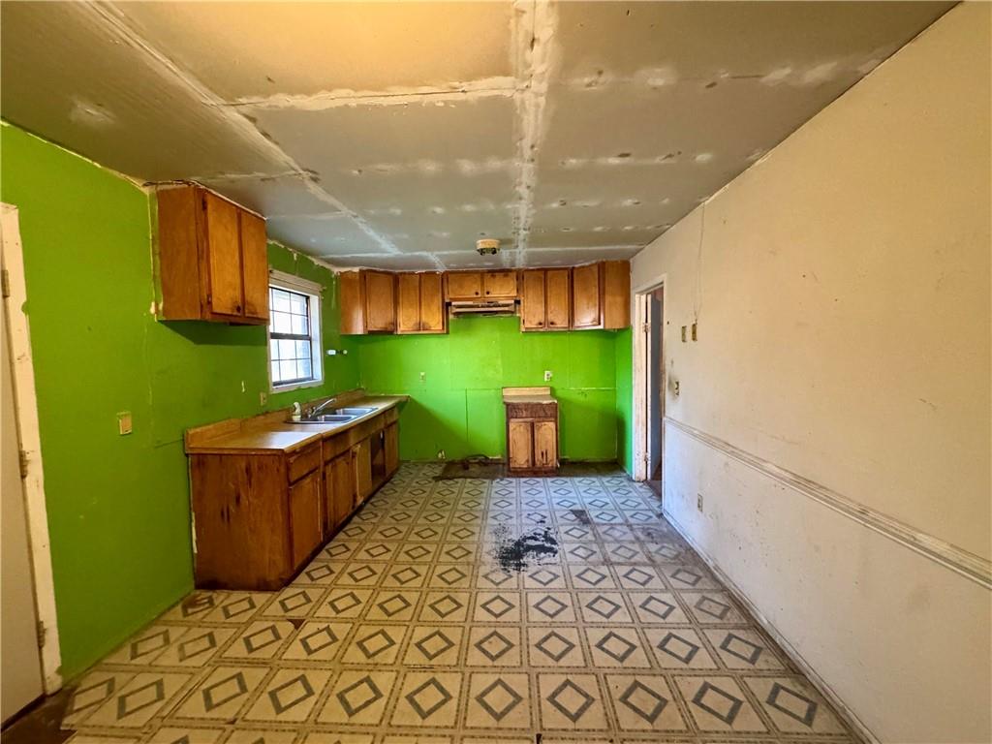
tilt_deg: -2.4
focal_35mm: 14
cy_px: 372
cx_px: 496
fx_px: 401
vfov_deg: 85.7
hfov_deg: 102.1
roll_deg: +0.1
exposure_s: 1/60
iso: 1000
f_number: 2.2
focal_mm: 2.22
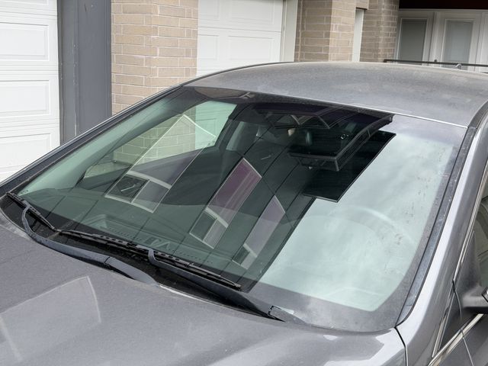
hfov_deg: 39.7
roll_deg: -2.4
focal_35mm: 48
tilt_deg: -12.0
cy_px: 183
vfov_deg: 30.3
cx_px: 244
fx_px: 677
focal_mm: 6.76
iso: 80
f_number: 1.78
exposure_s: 1/1070
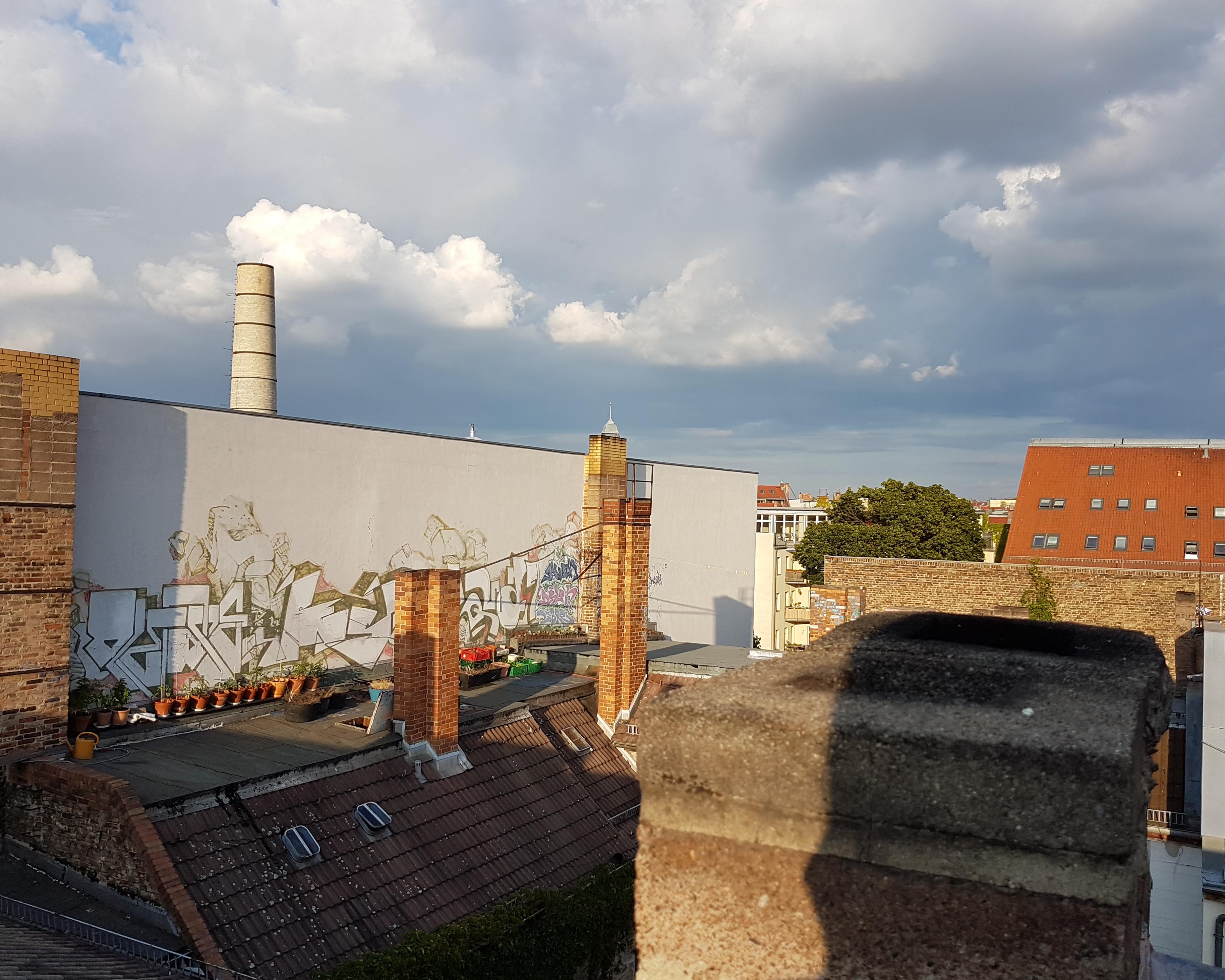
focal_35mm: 28
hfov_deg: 62.1
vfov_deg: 51.5
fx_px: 1015
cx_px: 652
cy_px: 477
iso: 40
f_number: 1.7
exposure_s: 1/1556
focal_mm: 4.2
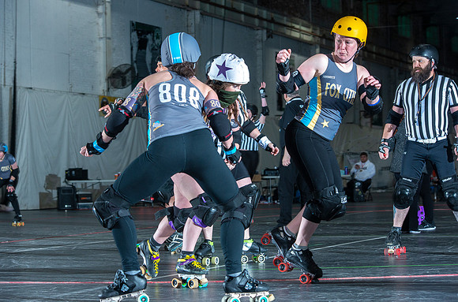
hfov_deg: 18.2
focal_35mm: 113
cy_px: 139
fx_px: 1430
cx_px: 213
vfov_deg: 12.1
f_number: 7.1
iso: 800
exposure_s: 1/160
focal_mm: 105
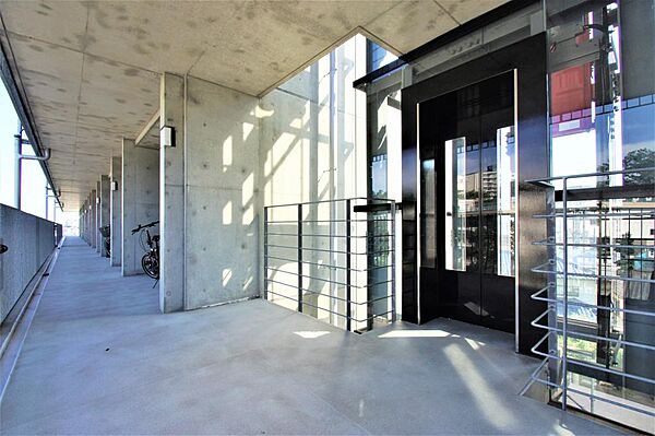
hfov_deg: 100.4
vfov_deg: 77.2
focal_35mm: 15
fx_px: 273
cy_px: 218
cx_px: 328
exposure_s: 1/50
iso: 100
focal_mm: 10
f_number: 10
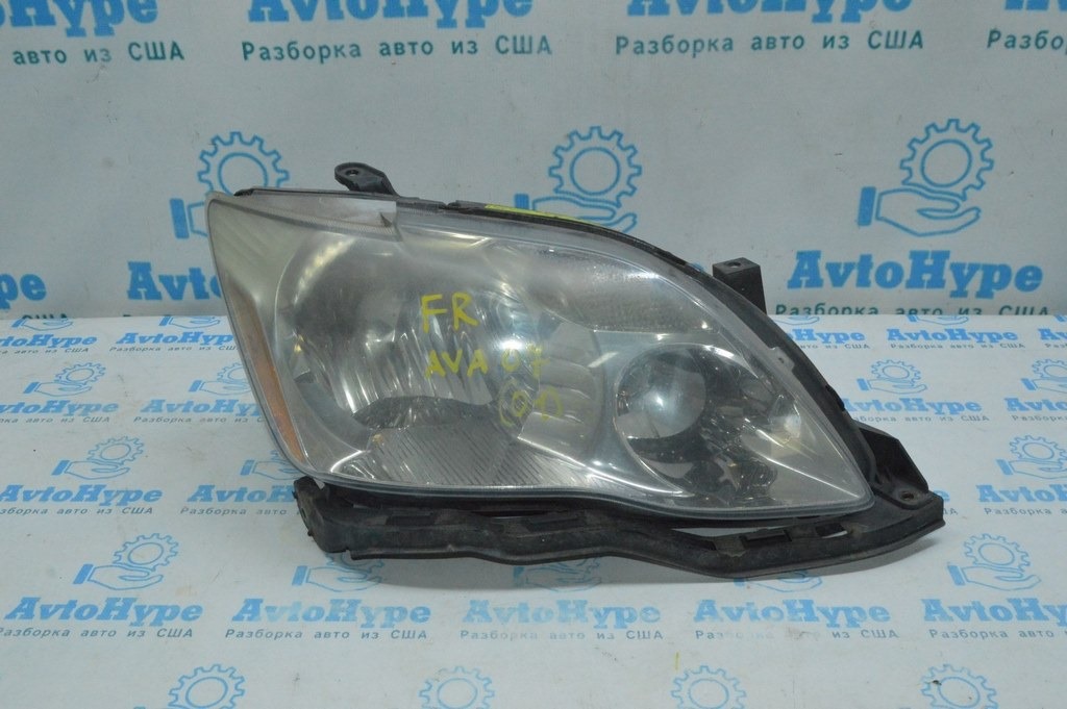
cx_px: 534
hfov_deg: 55.1
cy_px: 354
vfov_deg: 38.3
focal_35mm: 34
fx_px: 1022
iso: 5000
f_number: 16
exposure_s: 1/125
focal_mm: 23
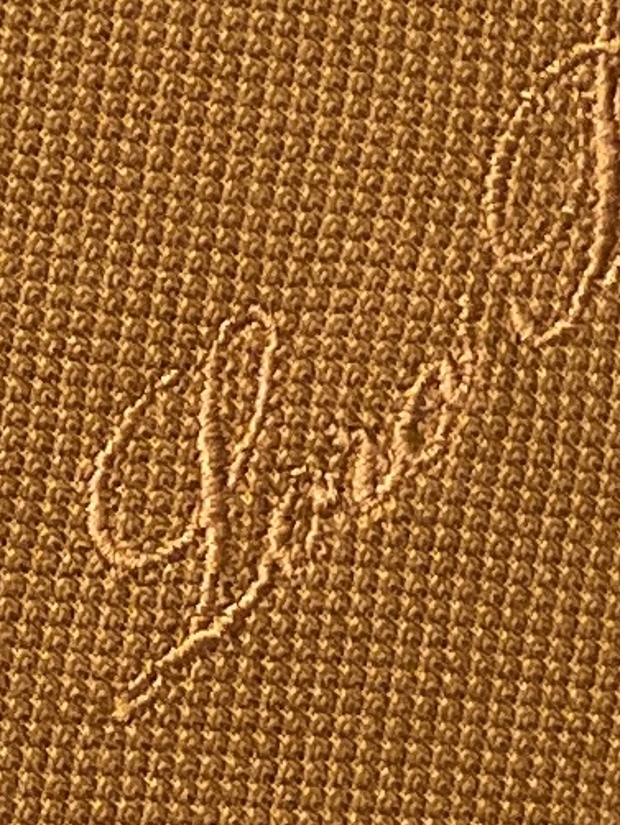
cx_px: 464
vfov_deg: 36.1
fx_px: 1265
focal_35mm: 53
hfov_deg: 27.2
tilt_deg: -10.7
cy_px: 440
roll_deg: +34.7
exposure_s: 1/111
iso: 125
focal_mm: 4.25
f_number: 1.8
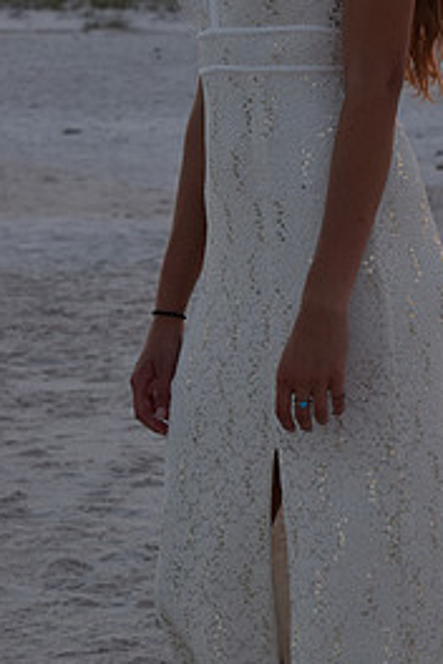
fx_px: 3342
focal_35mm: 181
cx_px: 454
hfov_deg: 7.5
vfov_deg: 11.2
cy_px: 5
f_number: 7.1
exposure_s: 1/200
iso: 400
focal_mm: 55
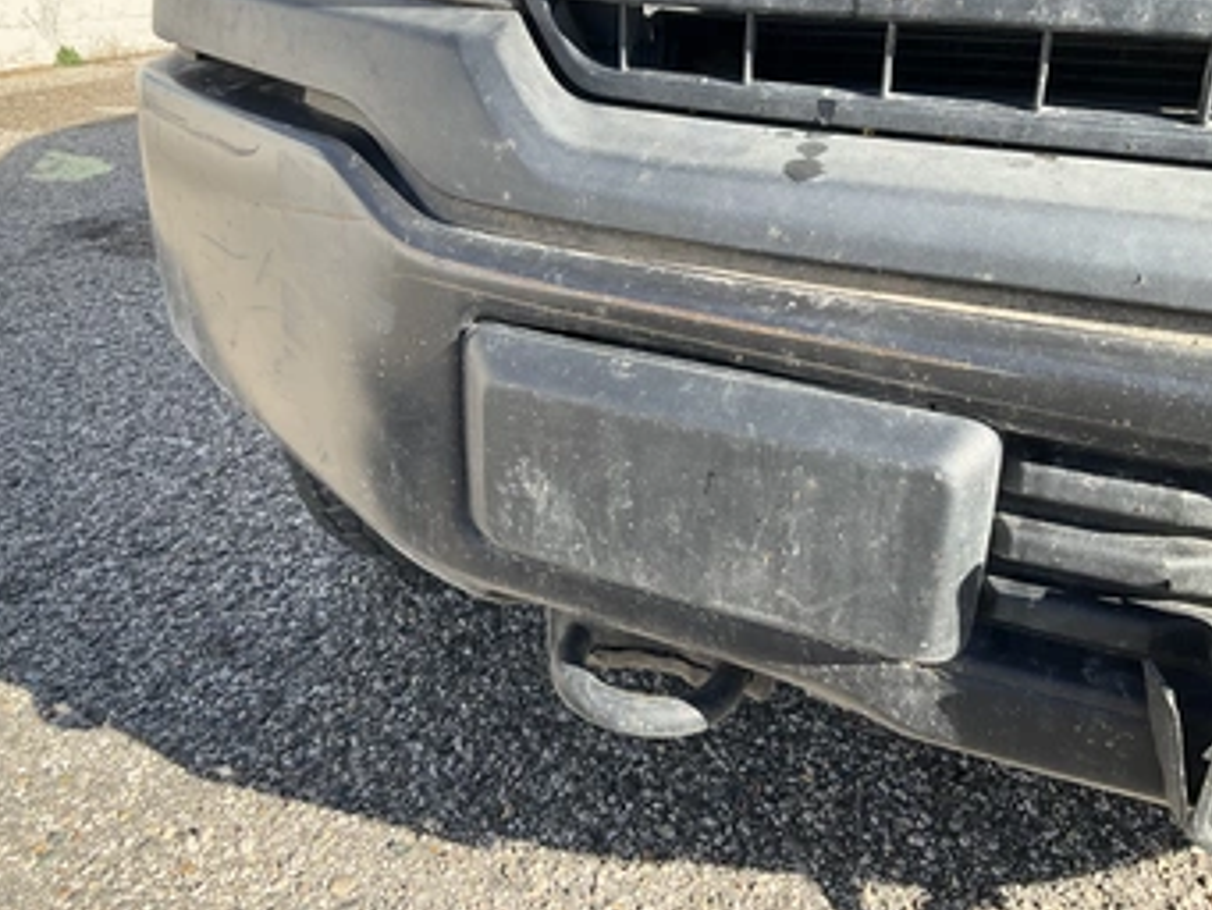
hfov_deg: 53.9
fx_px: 1191
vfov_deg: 41.7
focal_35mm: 34
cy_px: 384
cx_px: 565
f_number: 1.8
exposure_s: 1/446
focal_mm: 3
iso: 25
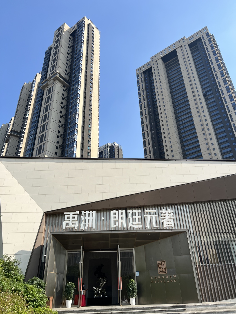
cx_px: 118
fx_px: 236
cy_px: 157
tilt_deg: +34.9
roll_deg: +2.7
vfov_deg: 67.3
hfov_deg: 53.1
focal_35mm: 26
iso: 50
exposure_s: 1/3968
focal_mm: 5.7
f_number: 1.5
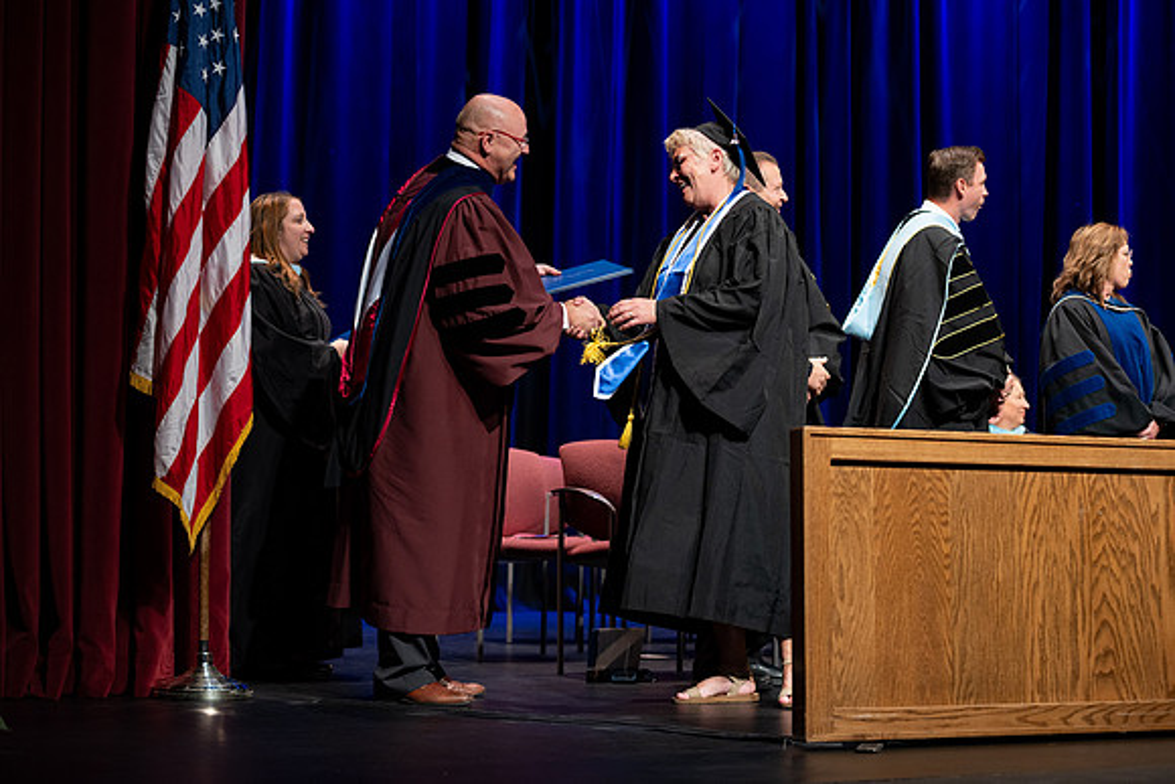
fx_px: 2285
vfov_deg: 19.5
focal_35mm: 70
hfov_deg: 28.8
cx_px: 588
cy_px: 392
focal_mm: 70
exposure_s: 1/250
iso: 640
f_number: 2.8
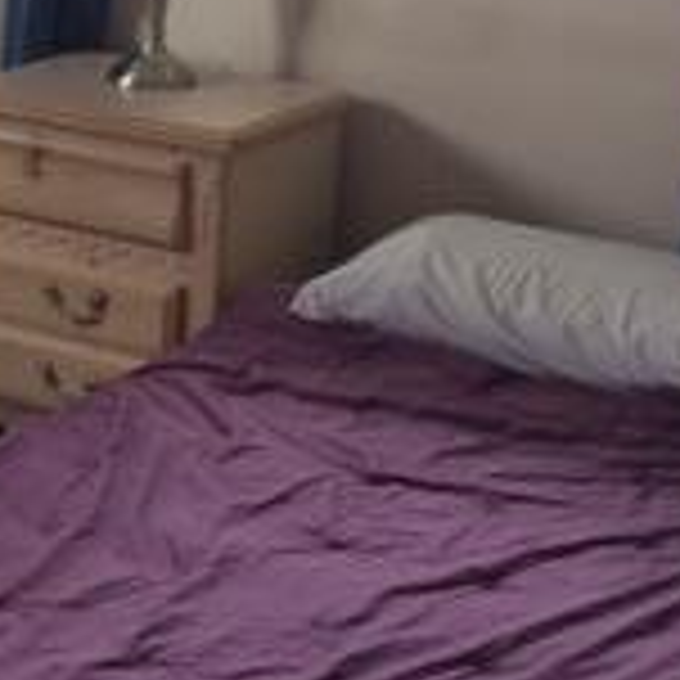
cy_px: 144
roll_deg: +1.2
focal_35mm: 109
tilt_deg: -14.4
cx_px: -266
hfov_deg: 15.1
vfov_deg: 15.9
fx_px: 2422
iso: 80
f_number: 2.2
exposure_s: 1/30
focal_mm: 4.15
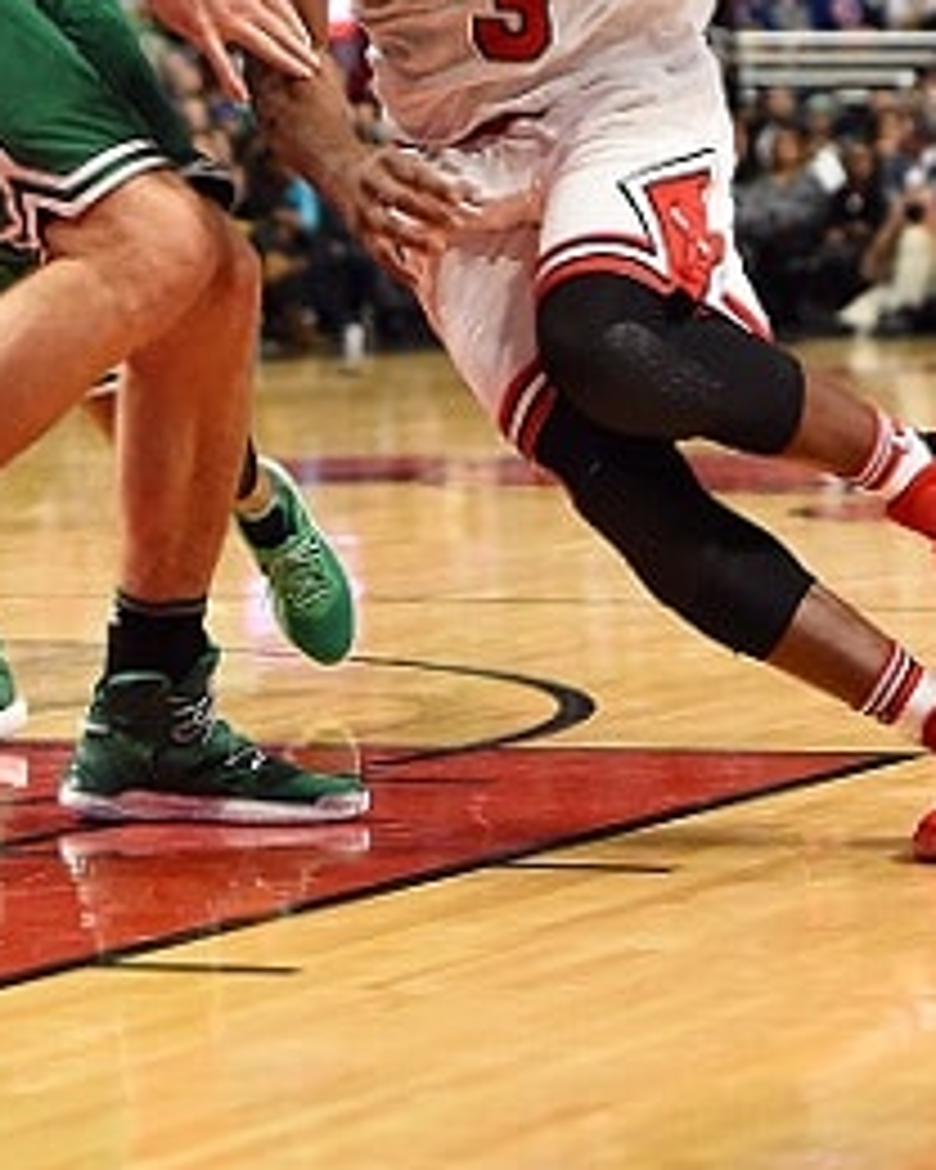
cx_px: 475
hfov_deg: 11.1
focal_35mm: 139
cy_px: 36
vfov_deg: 13.7
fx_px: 4813
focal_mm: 70
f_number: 2.8
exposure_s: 1/800
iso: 5000
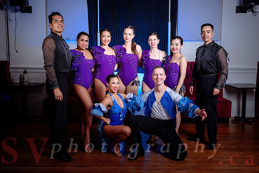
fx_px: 259
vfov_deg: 36.9
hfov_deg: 53.1
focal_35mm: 36
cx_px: 130
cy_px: 86
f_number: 4
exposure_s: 1/160
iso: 100
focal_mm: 36
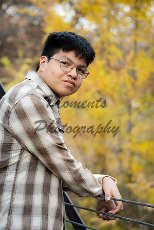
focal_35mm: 85
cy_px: 115
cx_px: 77
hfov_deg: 16.1
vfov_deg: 23.9
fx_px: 545
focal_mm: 85
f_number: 3.5
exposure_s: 1/125
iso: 200
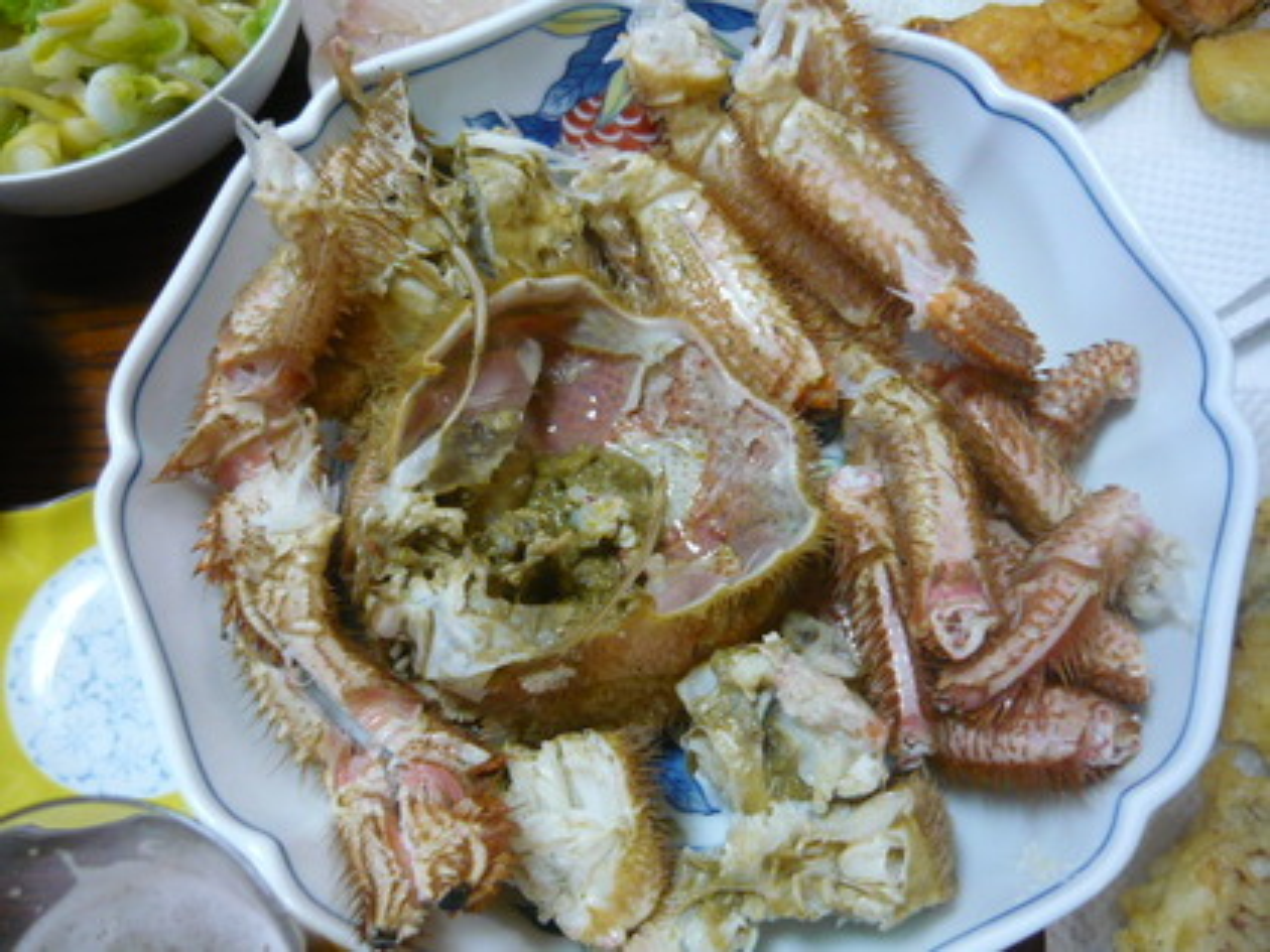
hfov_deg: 55.4
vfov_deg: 42.9
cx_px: 635
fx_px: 1211
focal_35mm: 33
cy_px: 476
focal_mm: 5.5
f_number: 2.8
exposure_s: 1/30
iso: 250
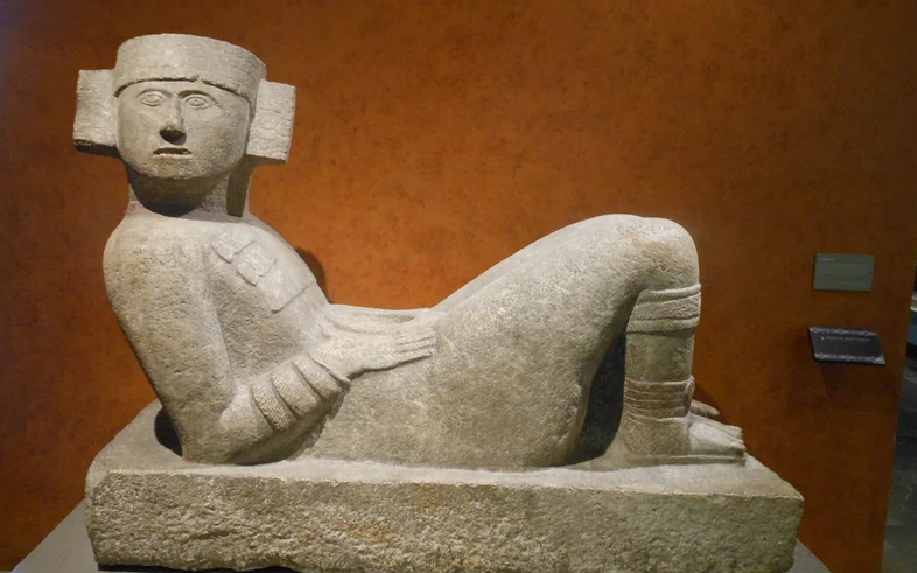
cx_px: 461
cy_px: 286
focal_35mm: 41
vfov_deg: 31.2
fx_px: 1024
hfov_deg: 48.2
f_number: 3.6
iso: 400
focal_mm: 6.8
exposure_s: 1/15
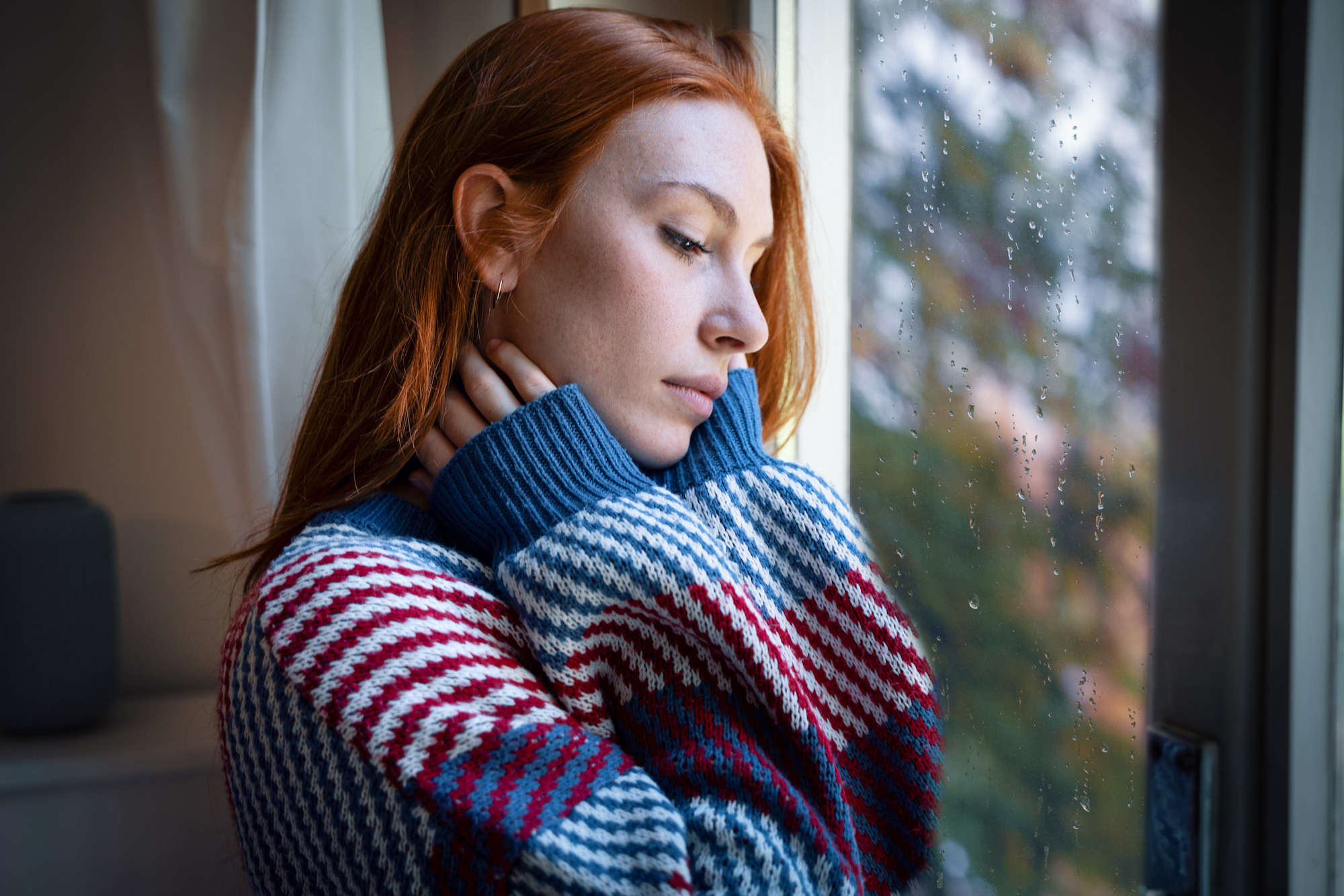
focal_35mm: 47
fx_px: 1754
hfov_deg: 41.9
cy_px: 448
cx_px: 672
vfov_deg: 28.6
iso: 100
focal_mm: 47
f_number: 3.2
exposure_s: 1/60
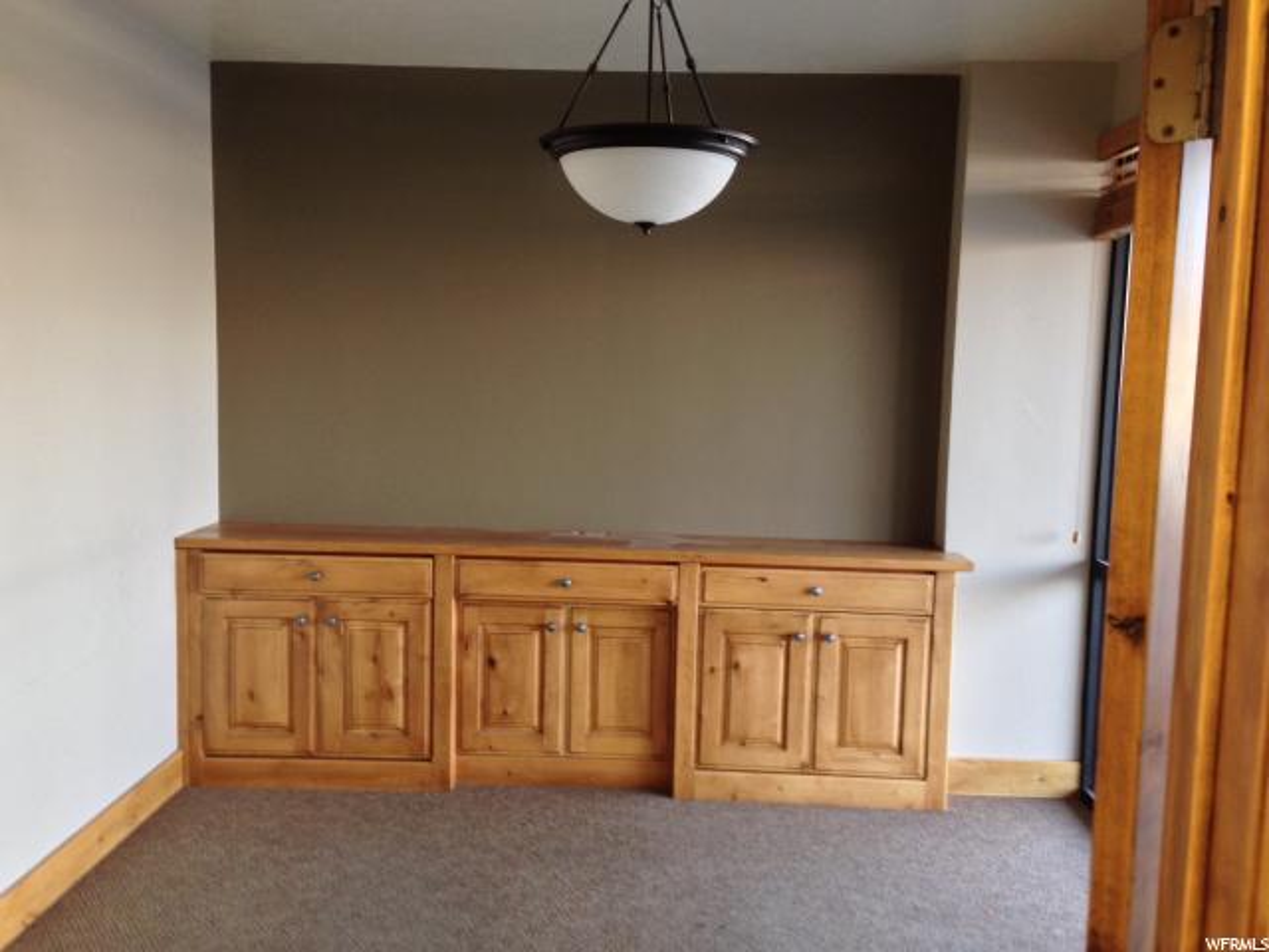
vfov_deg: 42.9
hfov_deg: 55.4
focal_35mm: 33
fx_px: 1210
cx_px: 634
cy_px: 476
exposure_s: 1/20
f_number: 2.4
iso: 125
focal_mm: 4.12
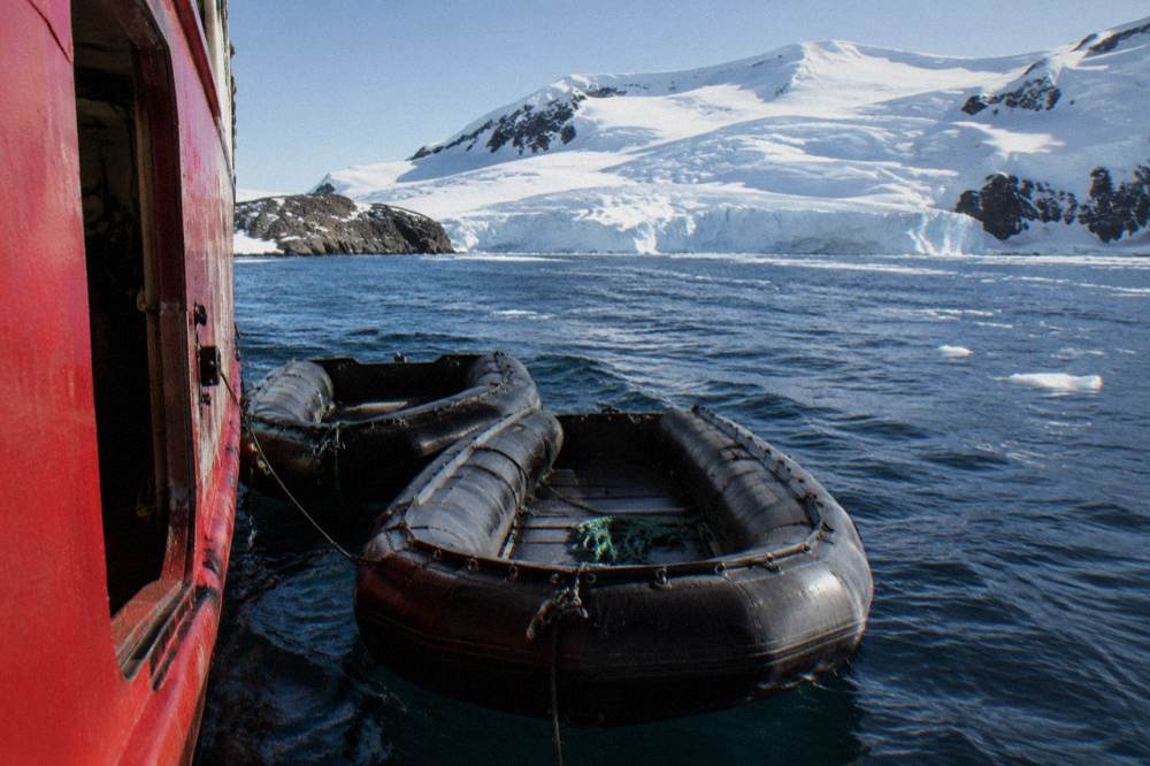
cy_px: 383
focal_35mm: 35
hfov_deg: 54.5
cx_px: 575
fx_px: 1118
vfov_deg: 37.8
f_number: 7.1
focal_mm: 35
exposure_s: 1/640
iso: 500
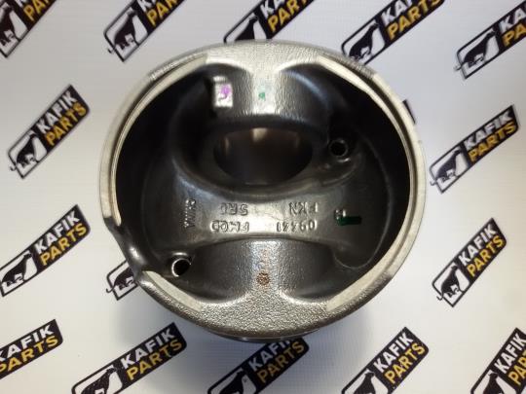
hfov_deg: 58.4
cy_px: 197
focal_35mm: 31
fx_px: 471
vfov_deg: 45.4
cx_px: 263
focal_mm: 2.93
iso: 64
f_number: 2.4
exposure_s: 1/30
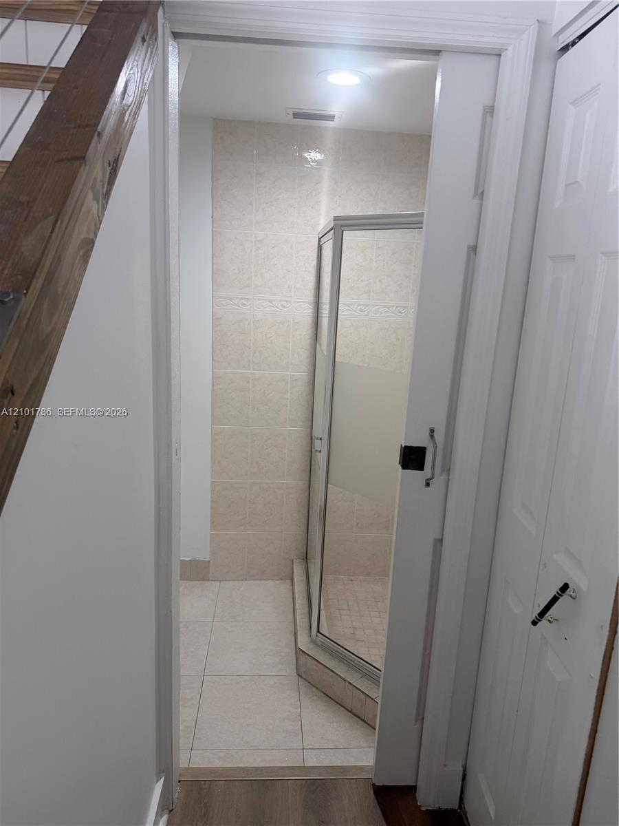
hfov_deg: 56.8
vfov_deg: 71.6
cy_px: 413
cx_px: 310
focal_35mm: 24
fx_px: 572
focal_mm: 6.76
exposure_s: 1/60
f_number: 1.78
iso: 100
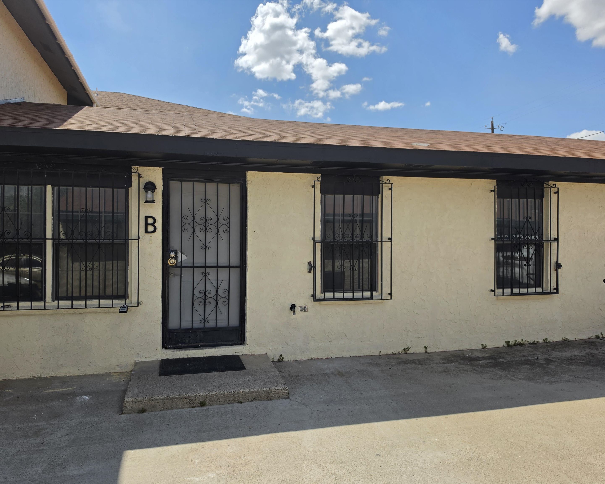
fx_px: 430
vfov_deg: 58.8
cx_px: 282
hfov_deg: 70.2
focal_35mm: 24
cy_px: 242
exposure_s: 1/7939
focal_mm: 6.5
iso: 64
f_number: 1.4
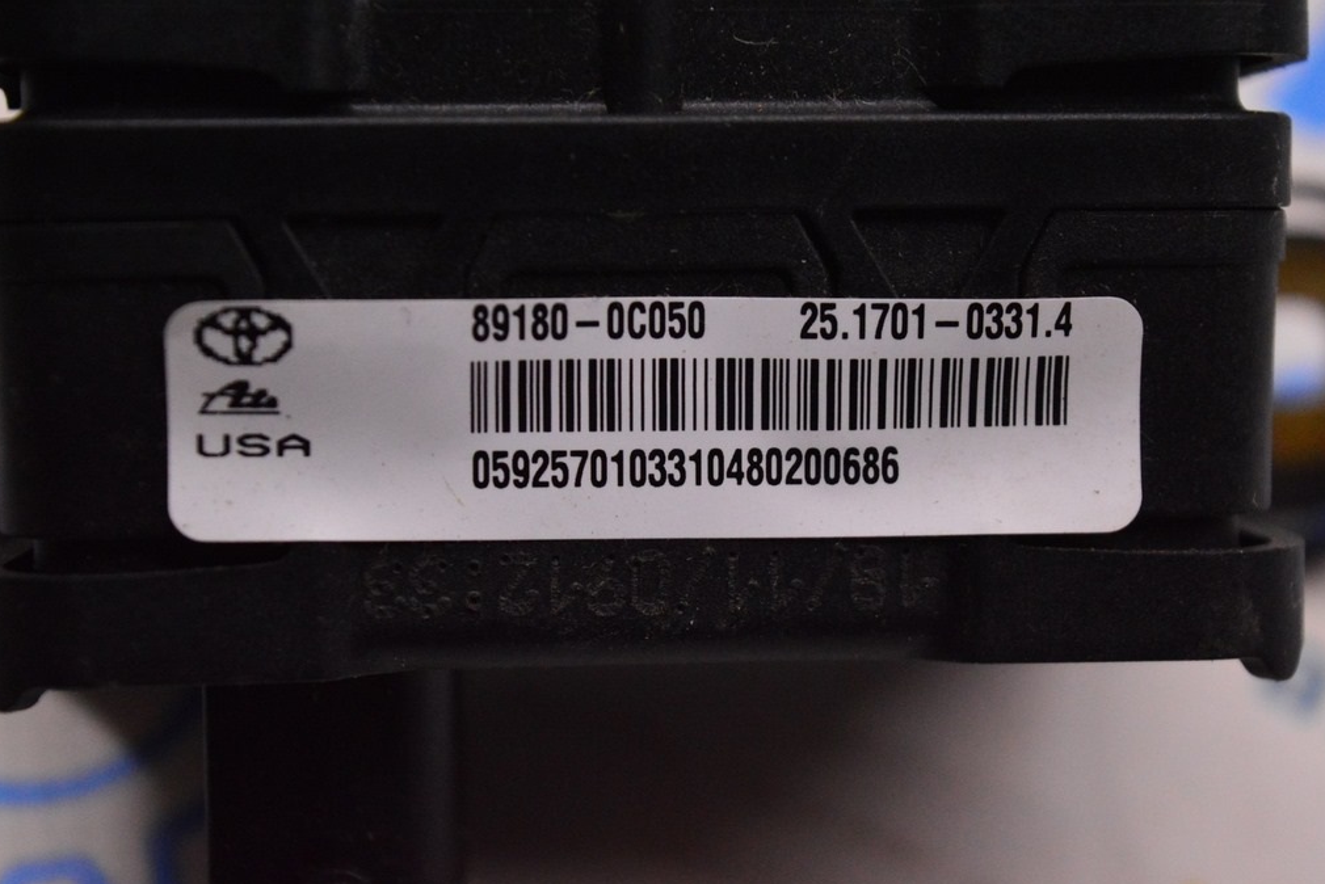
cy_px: 445
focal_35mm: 79
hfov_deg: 25.7
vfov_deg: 17.3
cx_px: 665
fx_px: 2908
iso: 3200
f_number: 6.3
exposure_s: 1/320
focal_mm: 52
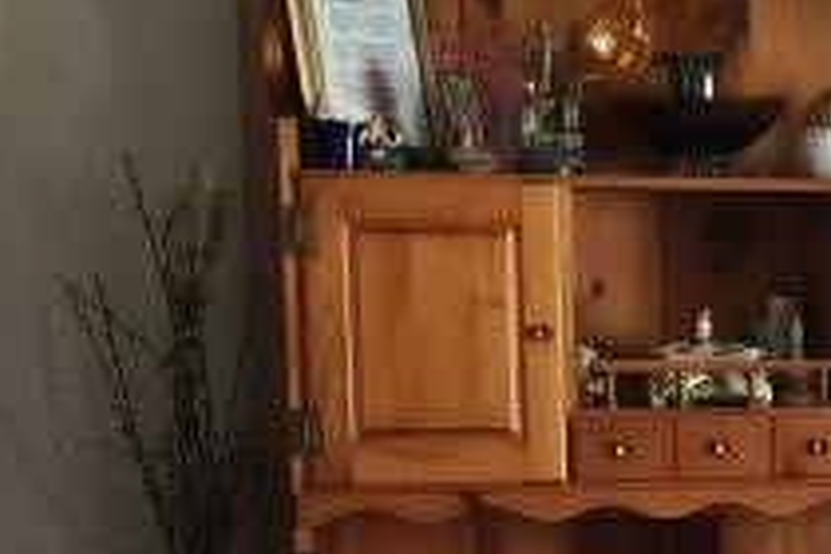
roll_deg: +0.3
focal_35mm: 147
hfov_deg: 13.3
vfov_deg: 9.1
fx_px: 3393
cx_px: 1187
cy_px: 811
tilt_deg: -8.0
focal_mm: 4.15
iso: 32
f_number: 2.2
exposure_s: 1/15
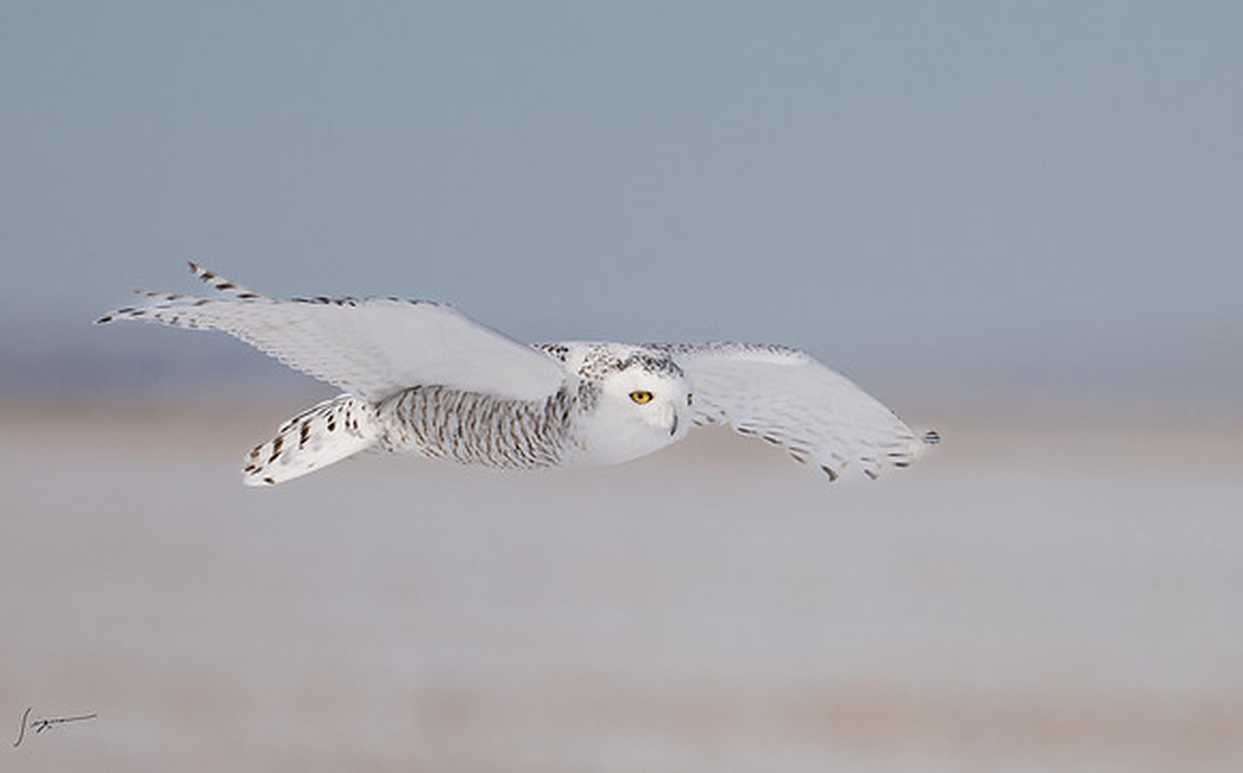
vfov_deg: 1.2
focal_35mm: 1065
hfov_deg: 2.0
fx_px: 36039
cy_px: 707
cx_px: 562
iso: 500
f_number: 4.5
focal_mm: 400
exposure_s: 1/2500
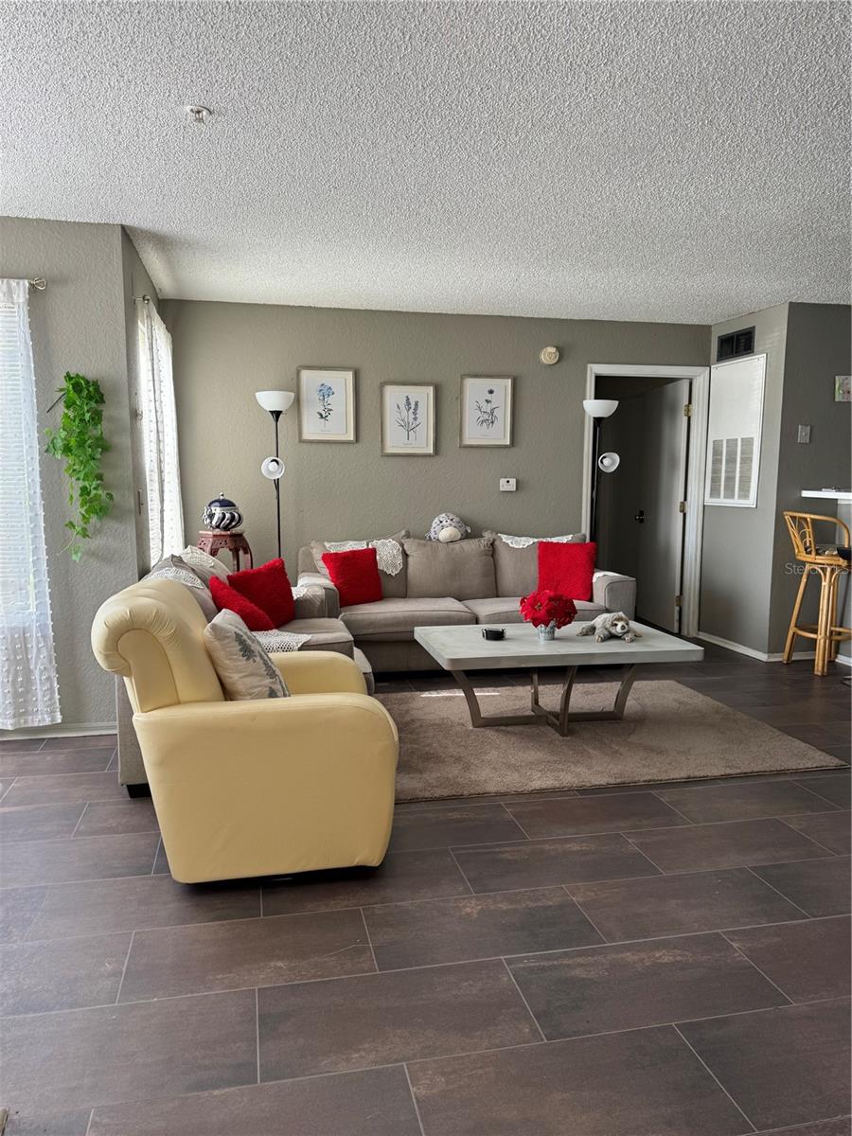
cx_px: 426
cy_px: 568
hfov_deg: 56.8
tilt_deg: -5.0
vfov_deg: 71.6
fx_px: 788
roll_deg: -1.4
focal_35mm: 24
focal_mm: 6.76
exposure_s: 1/121
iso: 80
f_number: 1.78
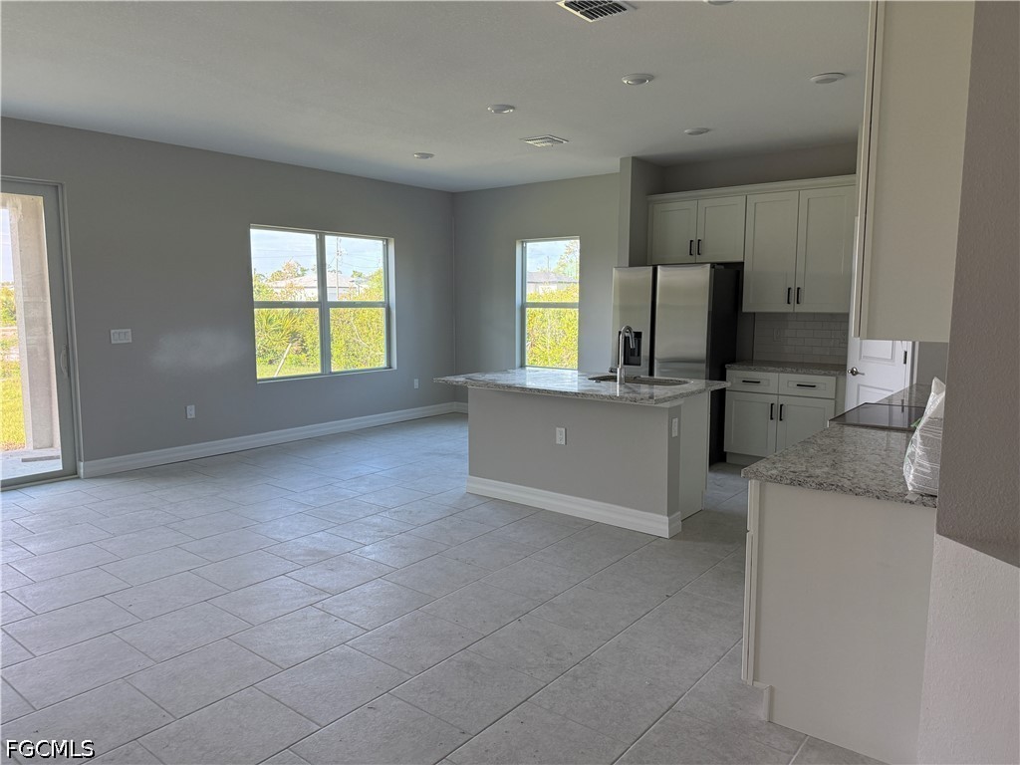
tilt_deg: -6.0
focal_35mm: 24
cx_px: 510
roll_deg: -0.7
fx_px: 707
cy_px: 382
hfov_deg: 71.6
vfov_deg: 56.8
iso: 160
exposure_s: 1/230
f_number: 1.78
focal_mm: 6.76
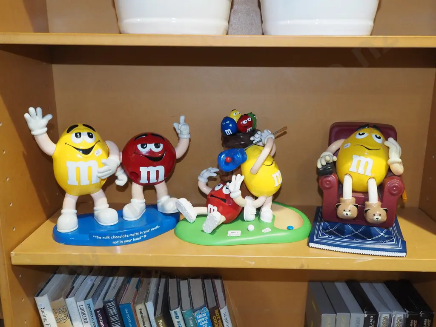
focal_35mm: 32
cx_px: 218
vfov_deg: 44.2
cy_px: 164
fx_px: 403
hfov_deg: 56.8
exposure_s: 1/60
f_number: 5.6
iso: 1600
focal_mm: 16
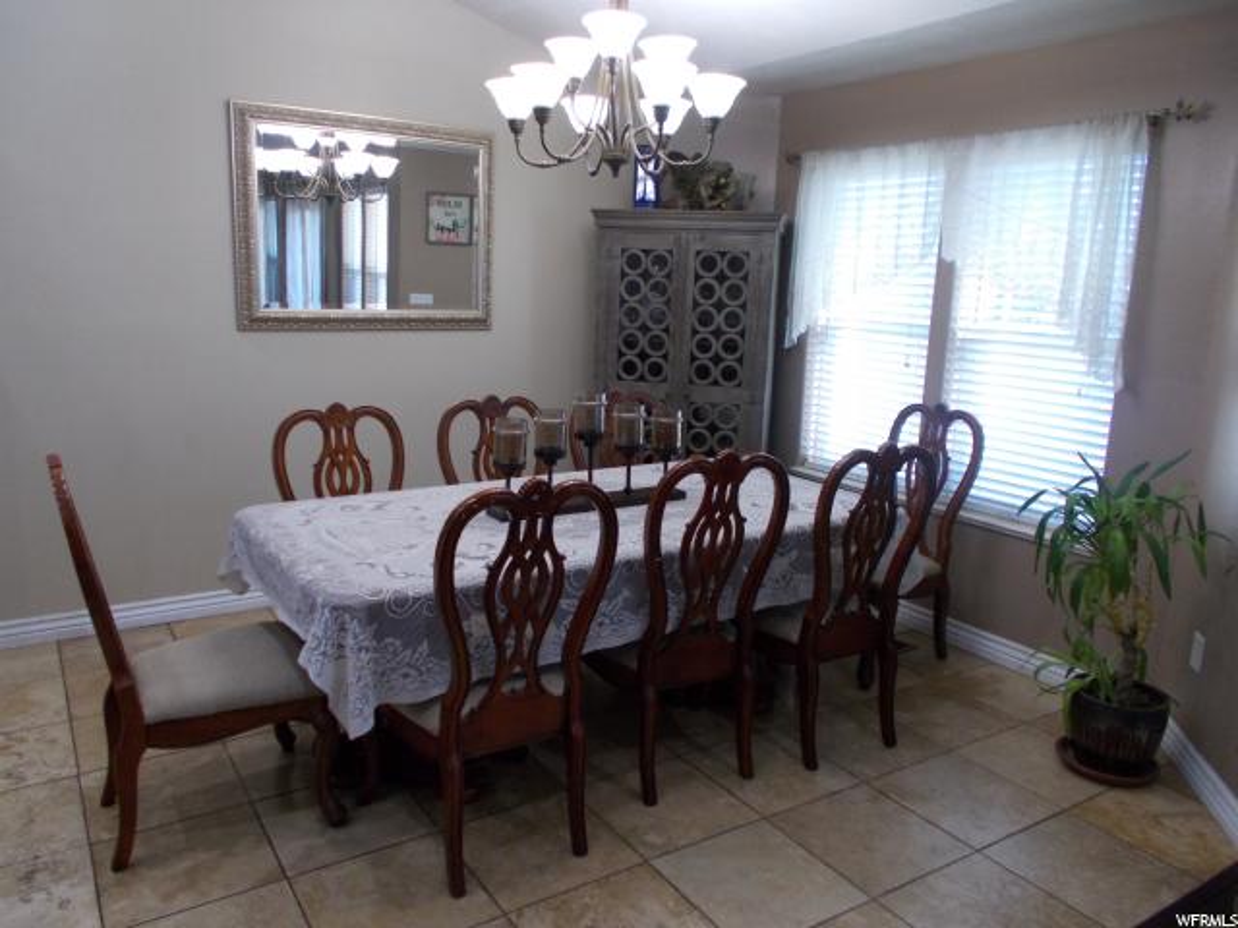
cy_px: 464
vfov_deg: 53.1
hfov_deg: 67.3
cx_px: 619
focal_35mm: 26
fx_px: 930
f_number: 3.2
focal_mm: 4.6
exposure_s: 1/25
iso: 180
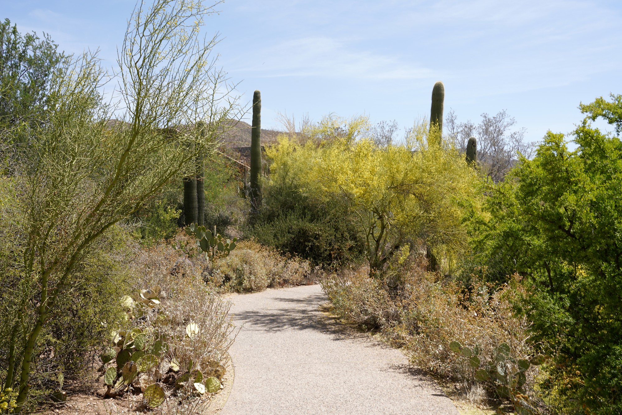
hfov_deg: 54.4
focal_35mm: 35
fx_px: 605
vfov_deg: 37.9
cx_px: 311
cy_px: 208
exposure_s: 1/100
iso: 100
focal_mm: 35
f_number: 13
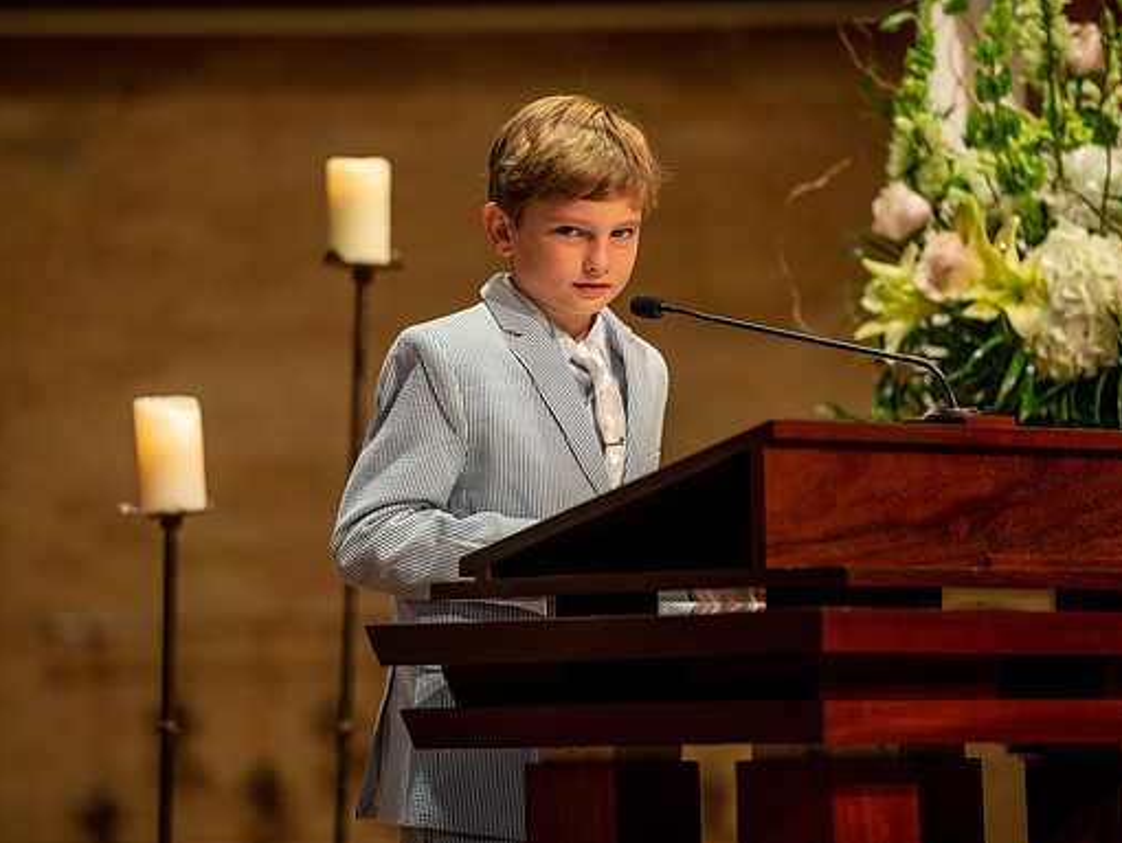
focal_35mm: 218
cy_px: 422
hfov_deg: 9.1
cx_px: 525
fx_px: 7071
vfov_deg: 6.8
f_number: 2.8
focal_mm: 200
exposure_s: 1/100
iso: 1600
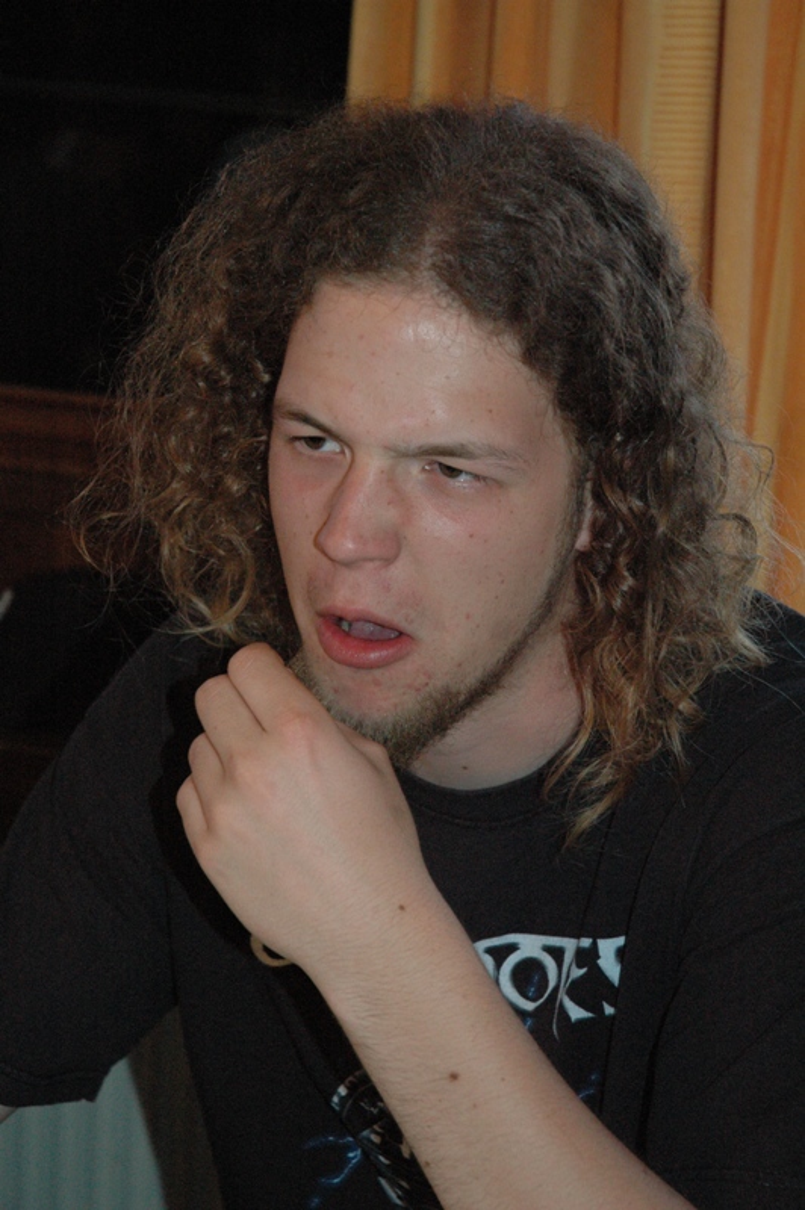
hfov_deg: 15.2
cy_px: 605
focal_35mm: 90
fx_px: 3024
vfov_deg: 22.6
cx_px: 402
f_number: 5
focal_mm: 60
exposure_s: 1/60
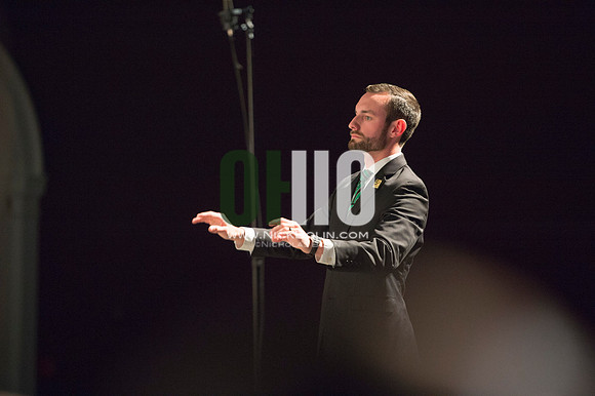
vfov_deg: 7.2
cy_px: 198
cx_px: 298
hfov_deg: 10.8
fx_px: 3138
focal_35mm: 190
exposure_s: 1/160
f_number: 2.8
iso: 2500
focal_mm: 190
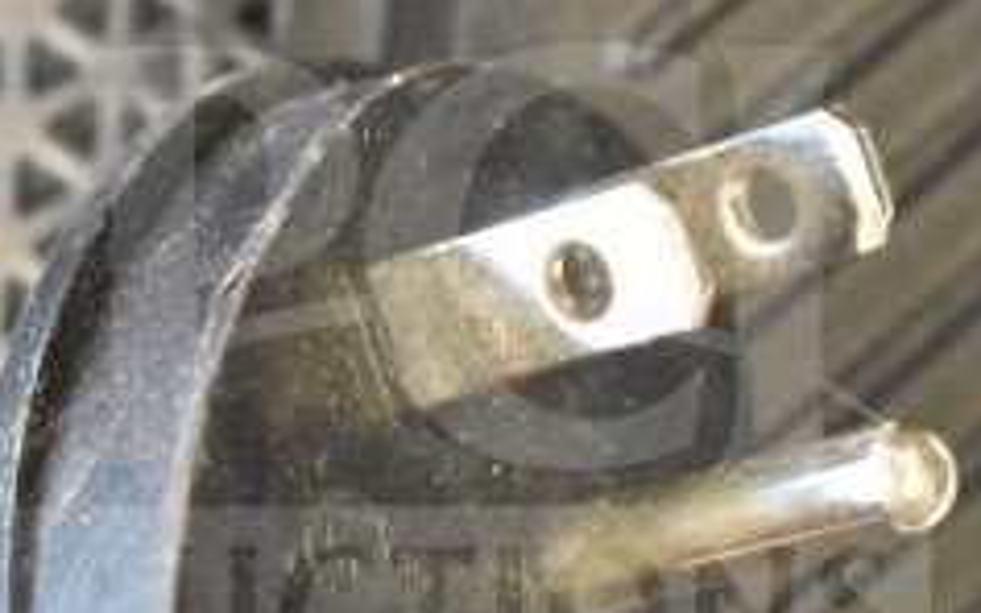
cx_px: 464
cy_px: 375
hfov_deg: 9.7
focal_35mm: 216
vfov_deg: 6.1
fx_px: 5782
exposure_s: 1/100
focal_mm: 55
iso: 14400
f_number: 5.6
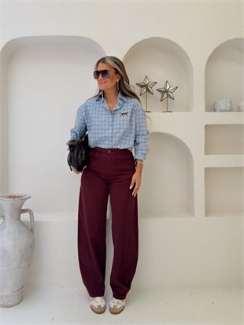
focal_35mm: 24
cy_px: 162
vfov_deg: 71.6
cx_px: 122
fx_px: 225
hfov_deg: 56.8
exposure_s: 1/149
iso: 50
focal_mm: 6.76
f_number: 1.78
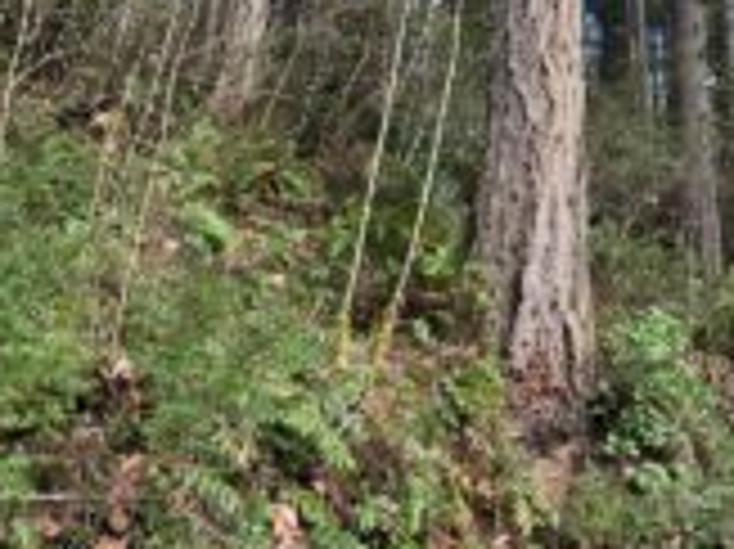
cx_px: 522
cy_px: 194
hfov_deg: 54.9
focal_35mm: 32
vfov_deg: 43.6
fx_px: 678
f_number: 2.2
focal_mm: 2.2
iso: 50
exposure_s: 1/120
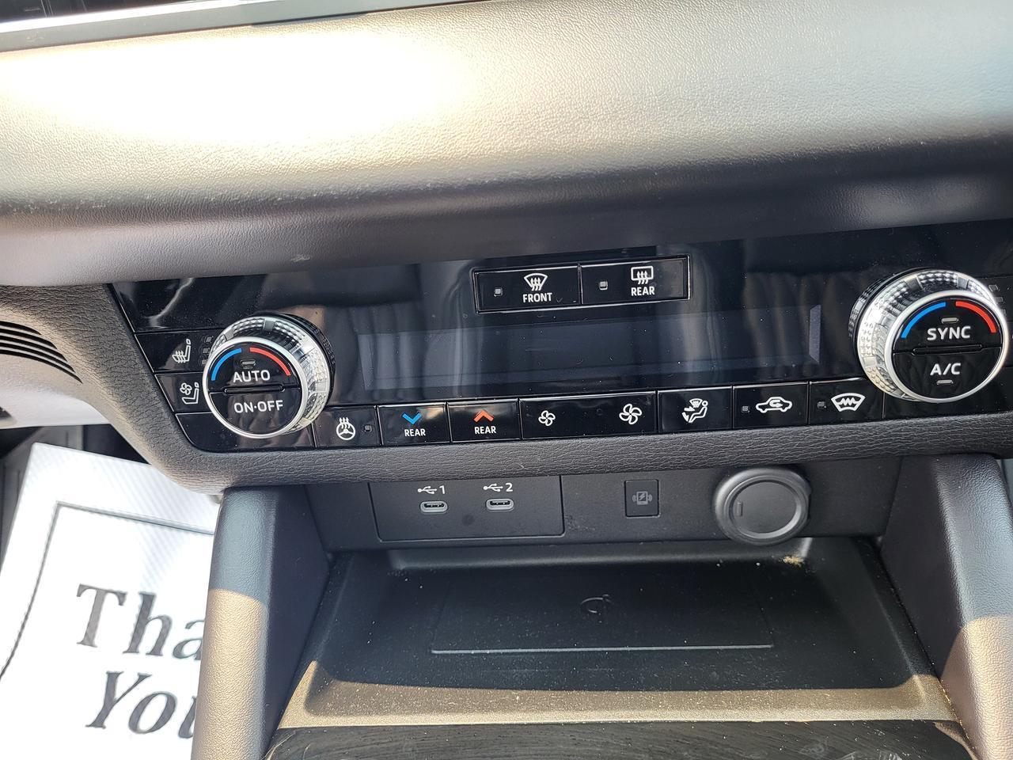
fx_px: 761
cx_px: 506
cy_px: 380
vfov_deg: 53.1
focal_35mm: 26
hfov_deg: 67.3
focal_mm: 5.4
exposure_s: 1/120
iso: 50
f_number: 1.8
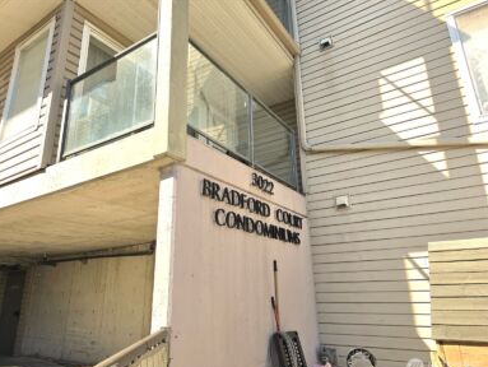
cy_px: 189
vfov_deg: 56.9
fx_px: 339
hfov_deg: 71.5
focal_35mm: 24
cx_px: 234
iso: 12
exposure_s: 1/500
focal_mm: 6.3
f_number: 1.7
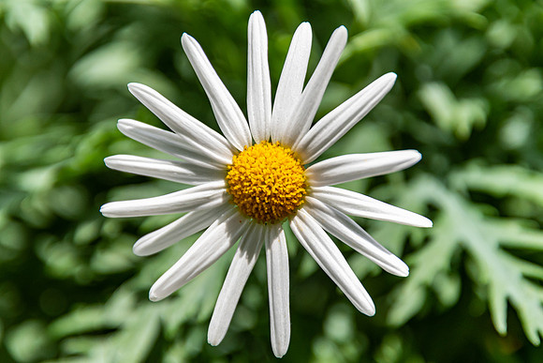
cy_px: 182
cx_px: 272
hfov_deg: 3.4
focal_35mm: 600
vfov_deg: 2.3
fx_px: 9052
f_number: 6.3
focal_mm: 400
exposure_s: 1/1250
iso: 400
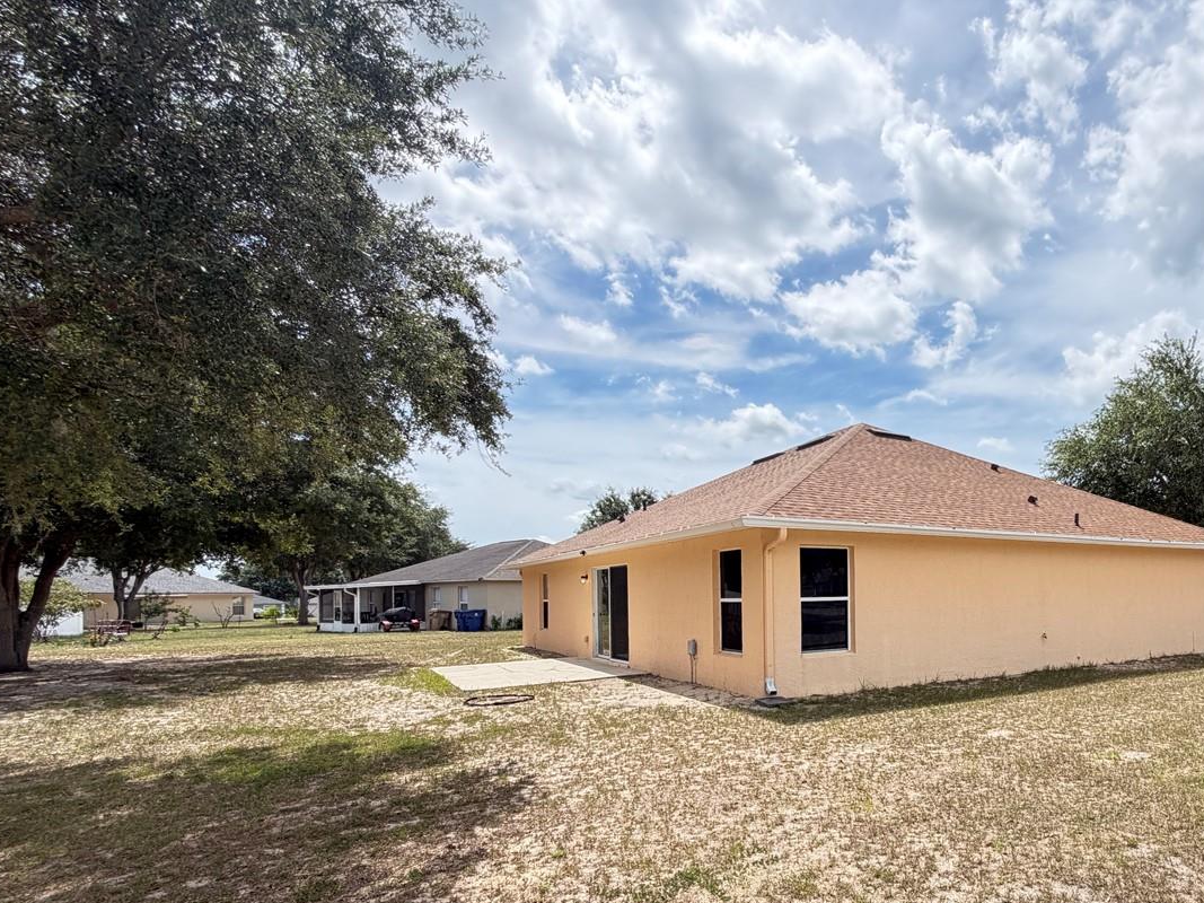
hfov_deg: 74.4
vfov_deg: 62.2
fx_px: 730
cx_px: 876
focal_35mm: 21
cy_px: 586
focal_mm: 2.22
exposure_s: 1/531
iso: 40
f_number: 2.2
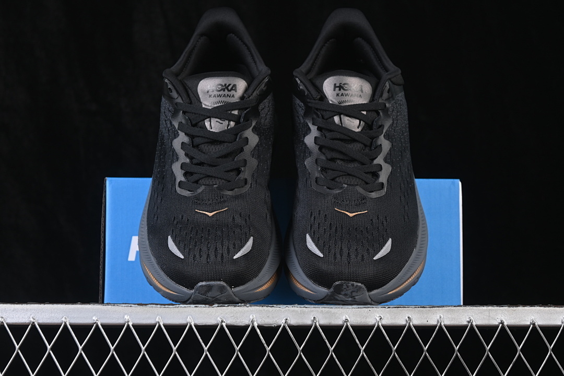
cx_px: 282
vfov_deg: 18.2
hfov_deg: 27.0
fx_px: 1175
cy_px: 188
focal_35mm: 75
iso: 160
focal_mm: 50
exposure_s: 1/60
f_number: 6.3
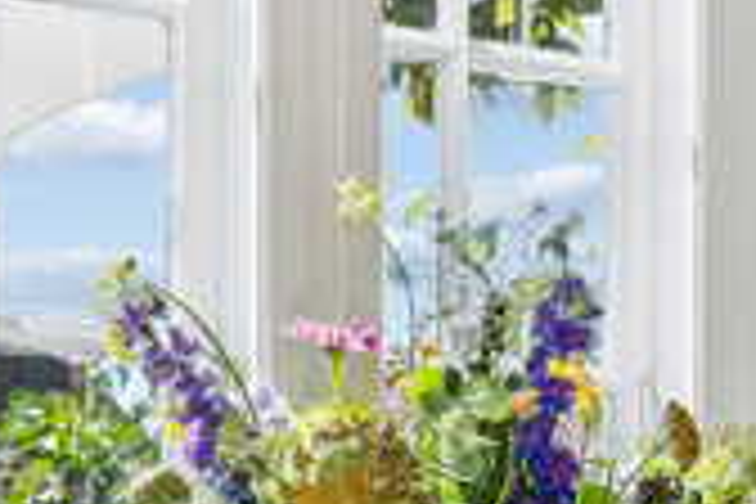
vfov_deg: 7.1
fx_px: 3990
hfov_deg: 10.8
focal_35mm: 190
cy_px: 722
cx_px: 441
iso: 160
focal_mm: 40
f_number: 9
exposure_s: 1/125
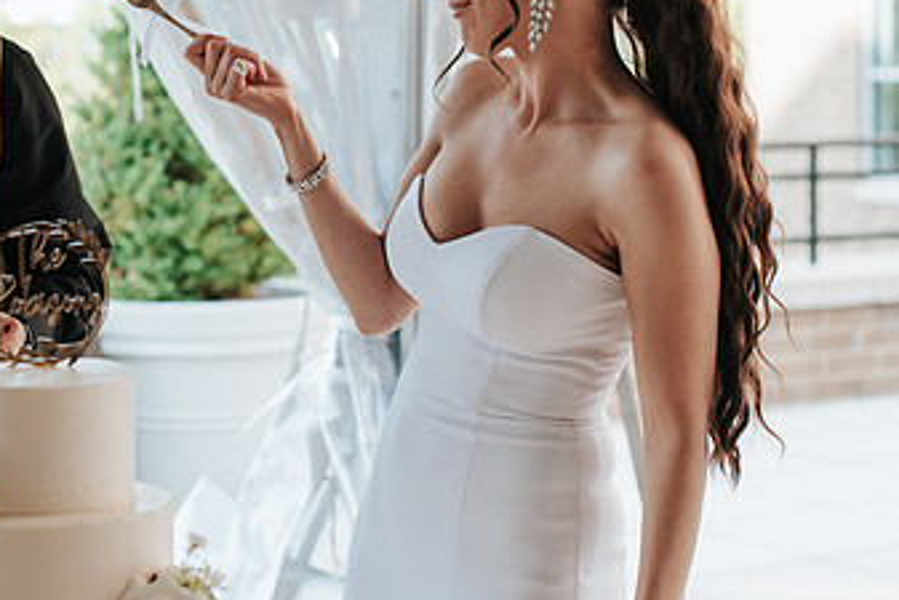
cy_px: 156
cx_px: 281
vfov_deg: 14.8
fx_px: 2298
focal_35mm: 92
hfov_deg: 22.0
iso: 100
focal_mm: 50
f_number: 2.8
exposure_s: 1/160
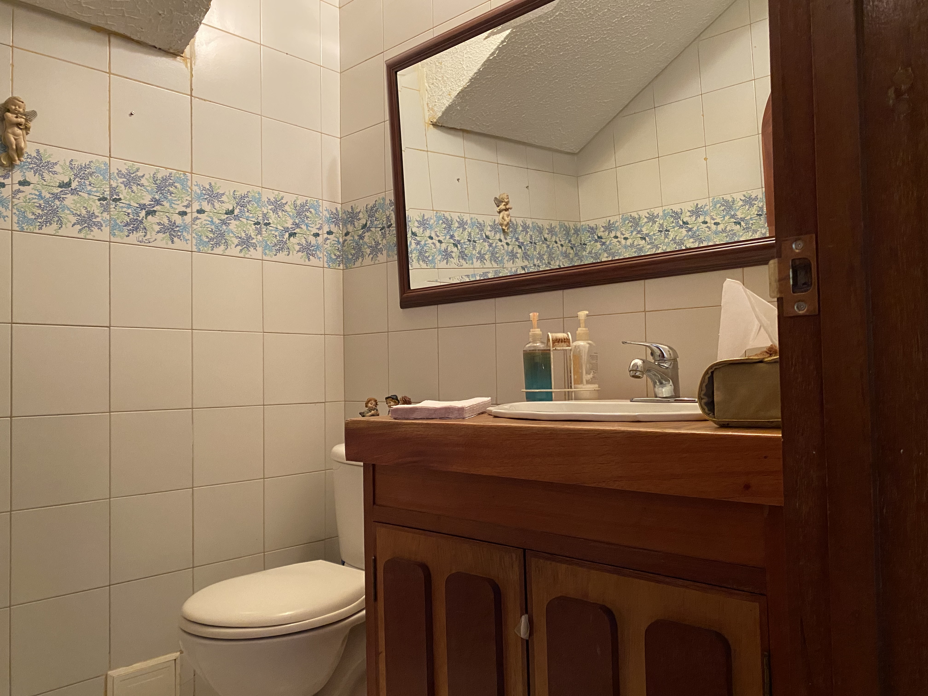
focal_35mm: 26
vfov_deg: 53.1
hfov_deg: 67.3
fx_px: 697
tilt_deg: +0.7
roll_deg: +1.5
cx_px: 464
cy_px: 348
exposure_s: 1/60
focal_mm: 4.25
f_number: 1.8
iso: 400
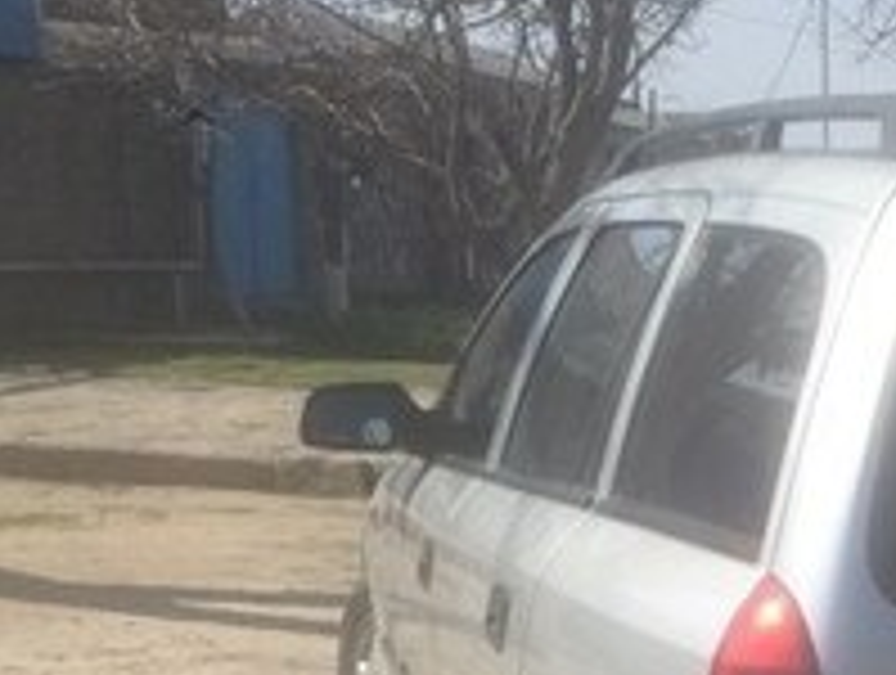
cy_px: 884
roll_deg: -1.9
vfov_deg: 14.8
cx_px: 1045
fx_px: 2489
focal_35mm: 96
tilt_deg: -14.7
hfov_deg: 19.3
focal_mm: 4.15
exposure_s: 1/1866
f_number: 2.2
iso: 32
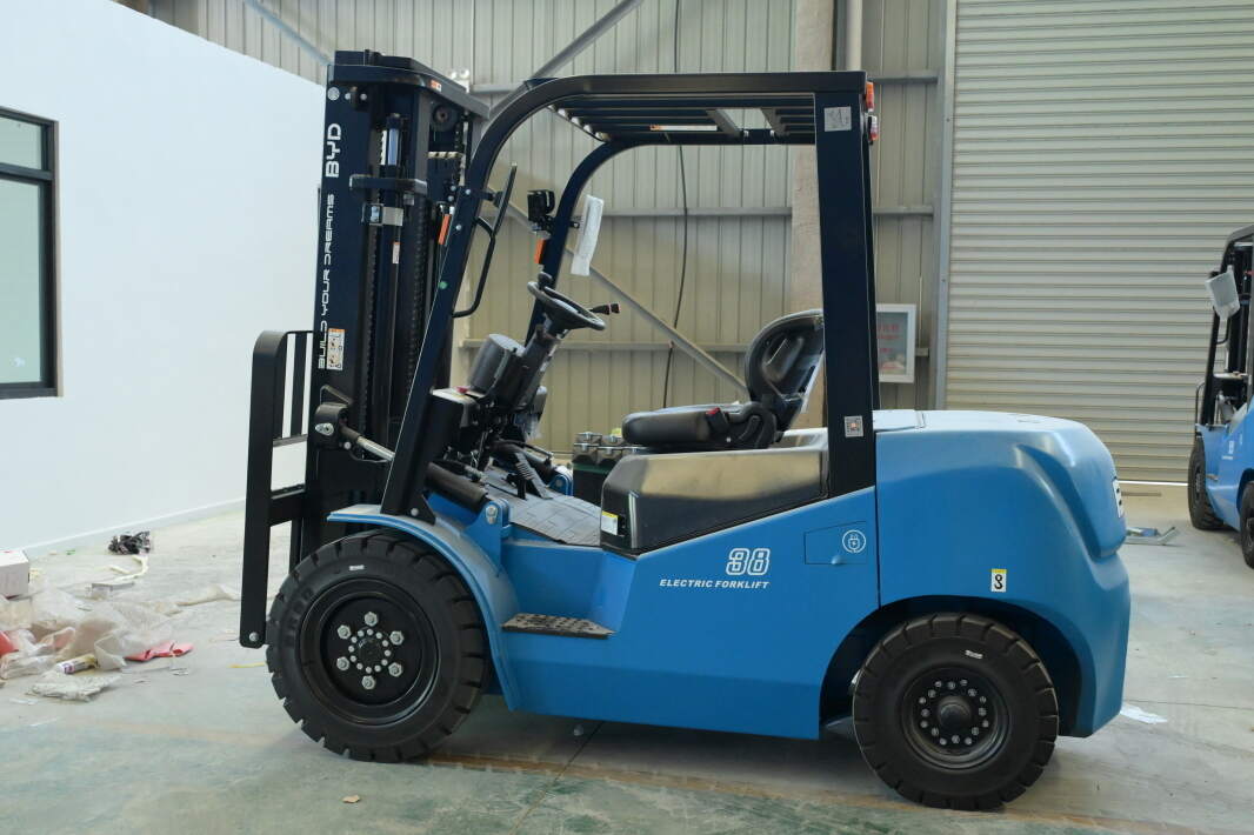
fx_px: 1254
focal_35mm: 36
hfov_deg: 53.1
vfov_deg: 36.9
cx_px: 627
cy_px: 418
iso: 3200
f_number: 4
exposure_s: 1/500
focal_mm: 24
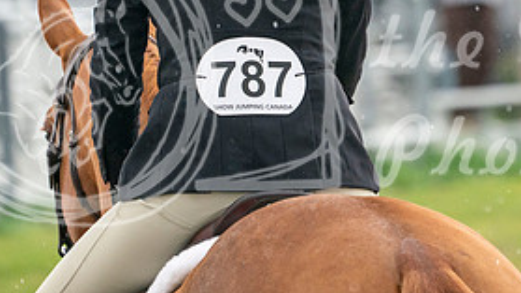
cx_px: 338
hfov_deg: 3.3
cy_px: 48
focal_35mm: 653
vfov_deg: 1.9
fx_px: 9022
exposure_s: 1/1250
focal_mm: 300
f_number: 5.6
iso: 3200
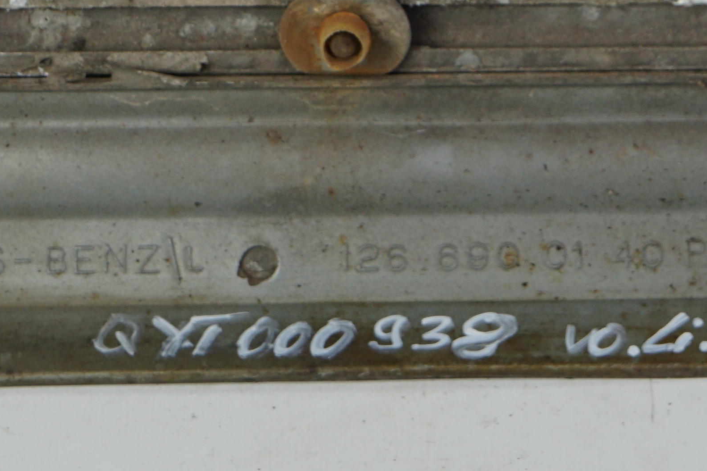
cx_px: 585
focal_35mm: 163
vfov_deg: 8.3
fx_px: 3201
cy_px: -142
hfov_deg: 12.5
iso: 200
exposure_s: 1/160
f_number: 8
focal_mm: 43
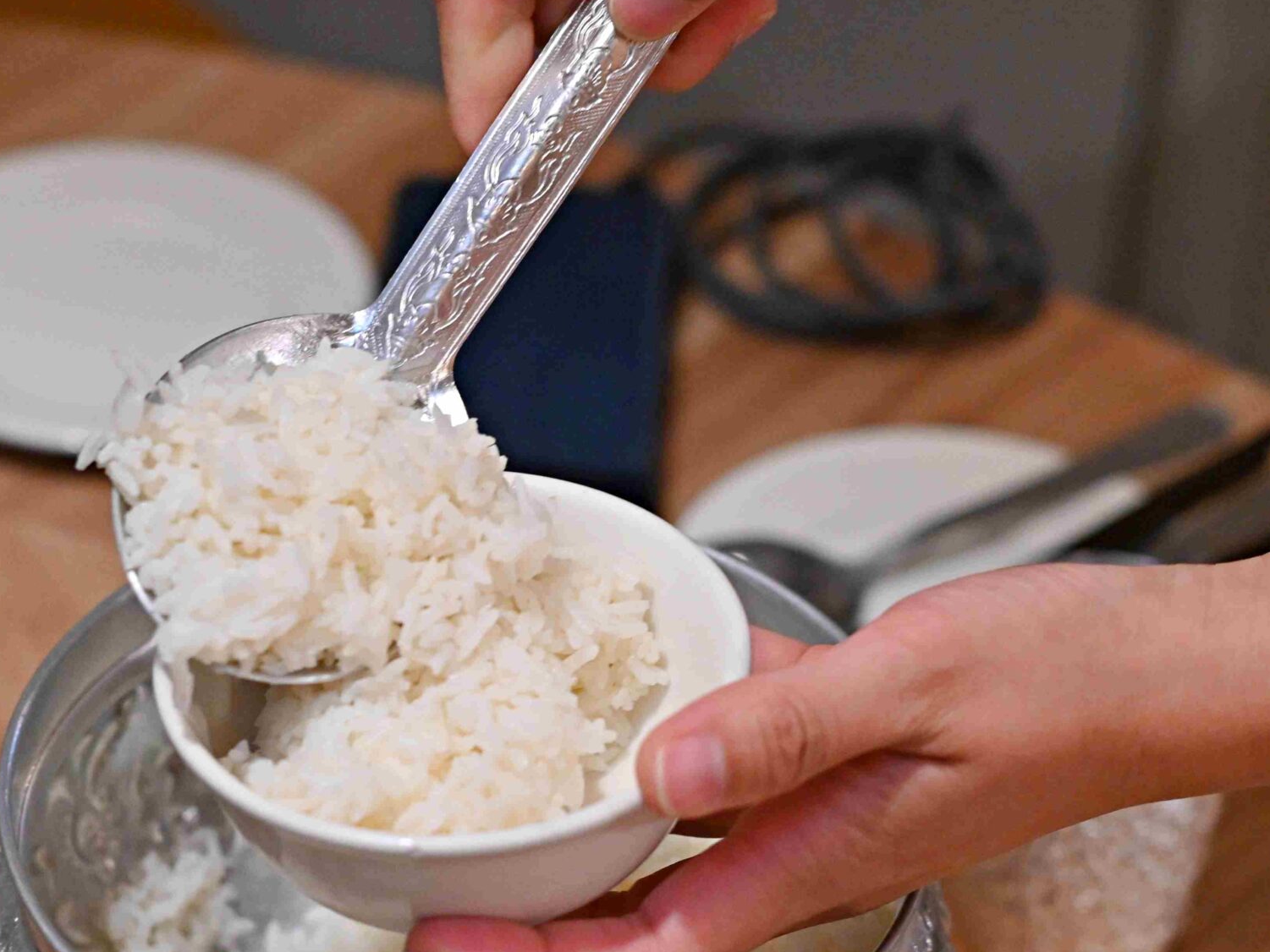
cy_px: 633
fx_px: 4513
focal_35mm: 123
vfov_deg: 12.0
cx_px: 318
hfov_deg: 15.9
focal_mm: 50
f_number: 2.8
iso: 1600
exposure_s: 1/200
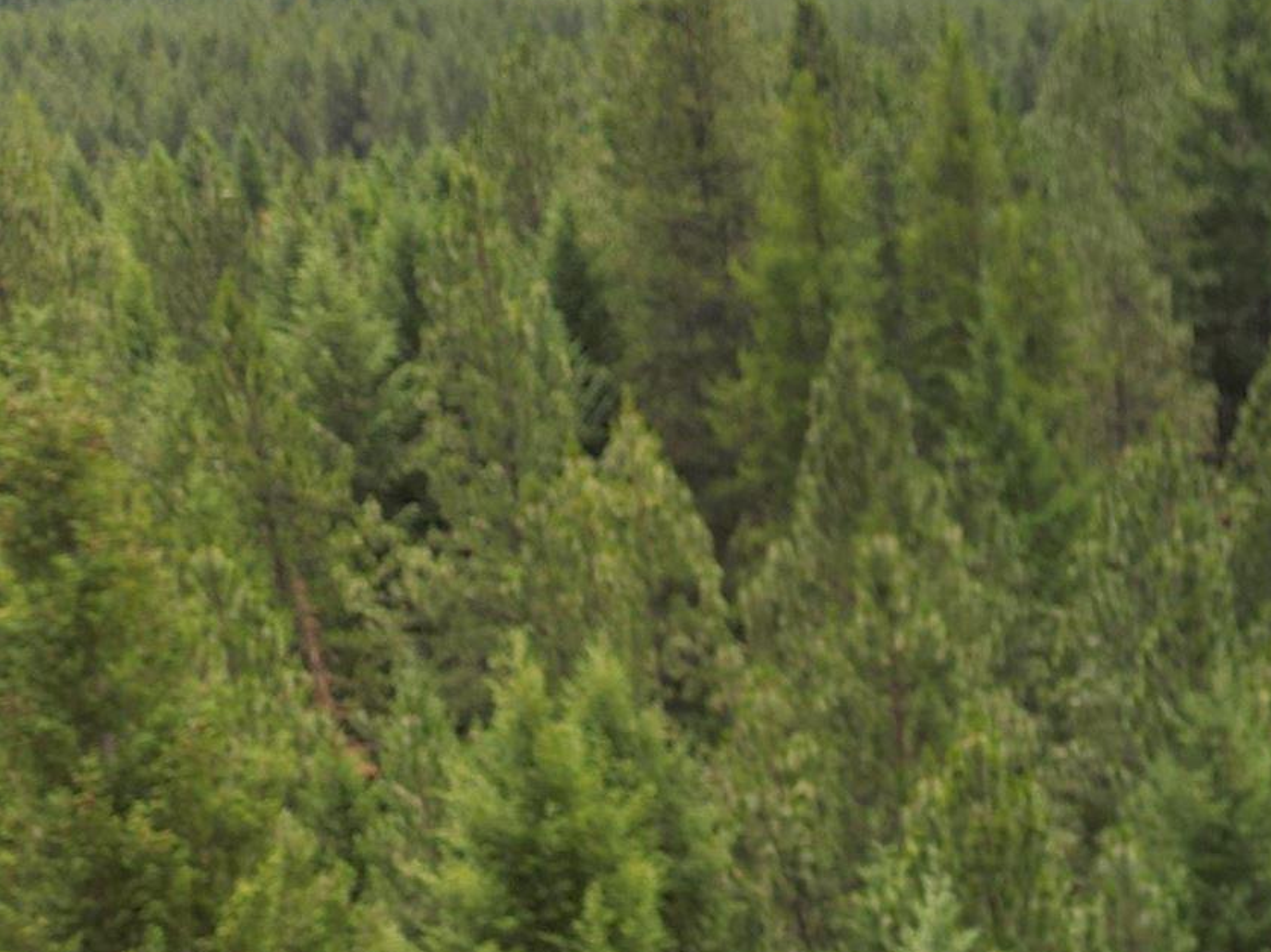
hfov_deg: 20.3
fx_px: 3230
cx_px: 1673
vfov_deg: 15.3
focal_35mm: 88
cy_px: 1484
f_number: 1.7
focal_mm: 6.72
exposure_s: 1/100
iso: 100
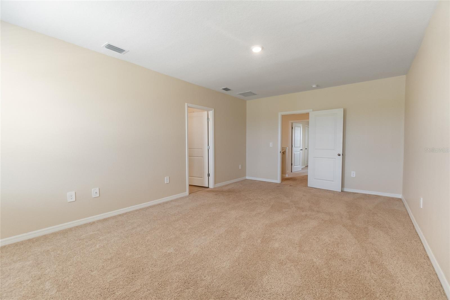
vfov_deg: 77.3
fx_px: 188
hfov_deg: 100.4
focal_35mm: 15
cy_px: 150
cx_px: 225
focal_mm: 10
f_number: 4.5
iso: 1000
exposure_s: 1/60
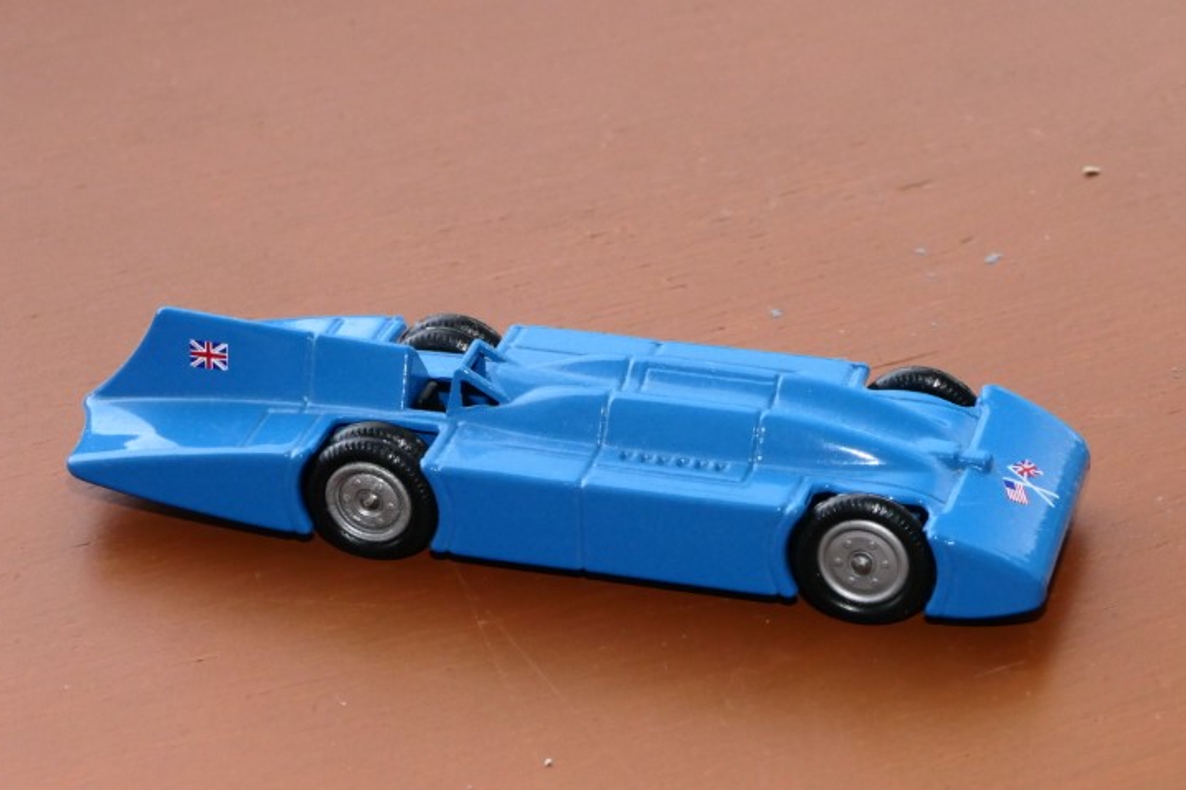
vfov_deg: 13.3
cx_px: 535
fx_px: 3392
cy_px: 415
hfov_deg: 19.8
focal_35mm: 103
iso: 1600
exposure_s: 1/60
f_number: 8
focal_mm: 28.4
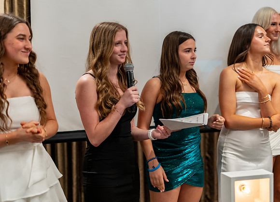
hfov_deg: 36.5
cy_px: 101
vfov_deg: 26.7
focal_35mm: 53
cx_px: 140
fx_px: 425
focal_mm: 50
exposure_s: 1/250
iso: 1000
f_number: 1.8
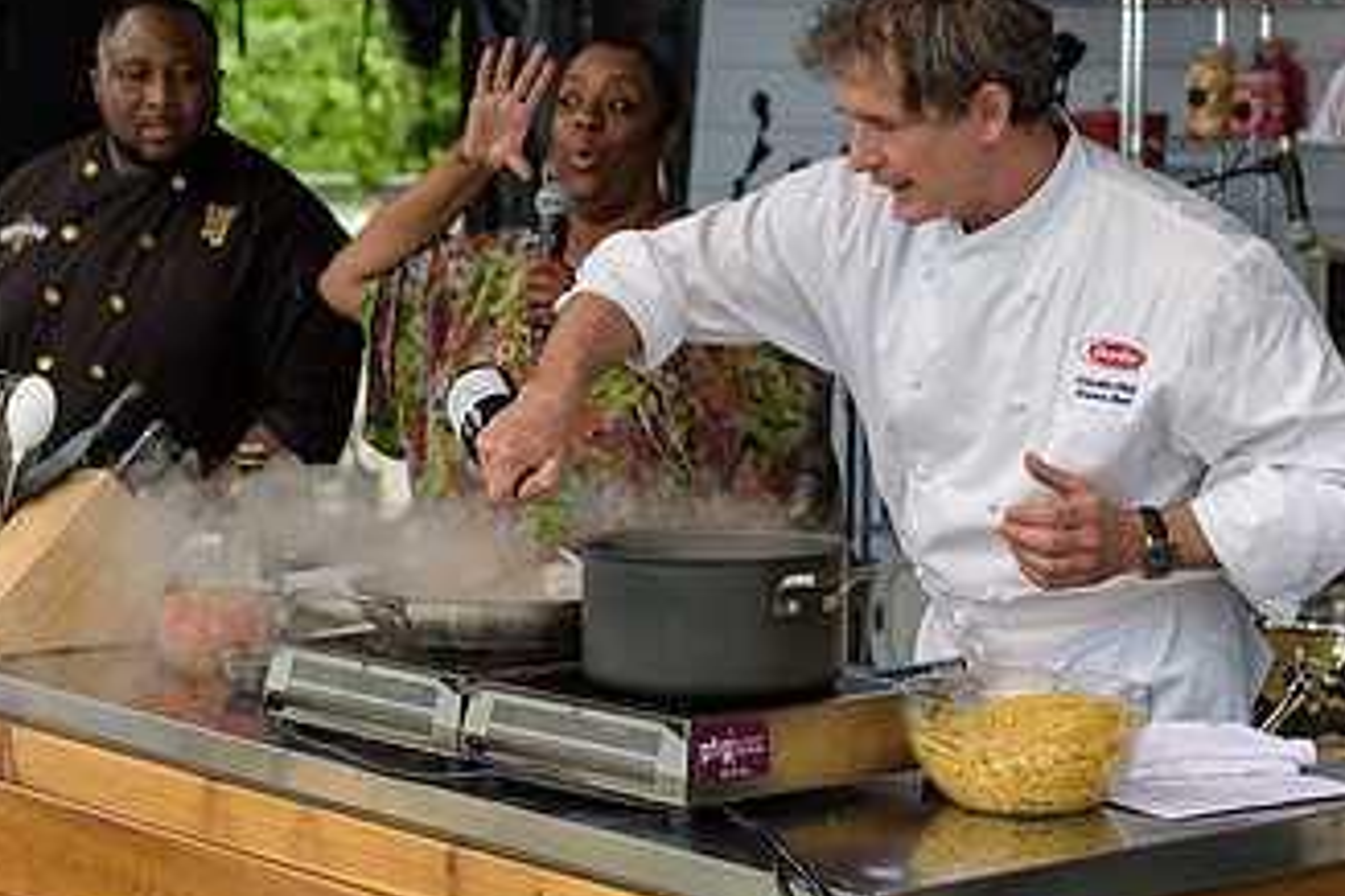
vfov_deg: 13.2
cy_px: 175
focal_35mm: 103
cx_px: 699
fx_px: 3848
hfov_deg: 19.8
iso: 200
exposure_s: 1/1250
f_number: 3.2
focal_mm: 58
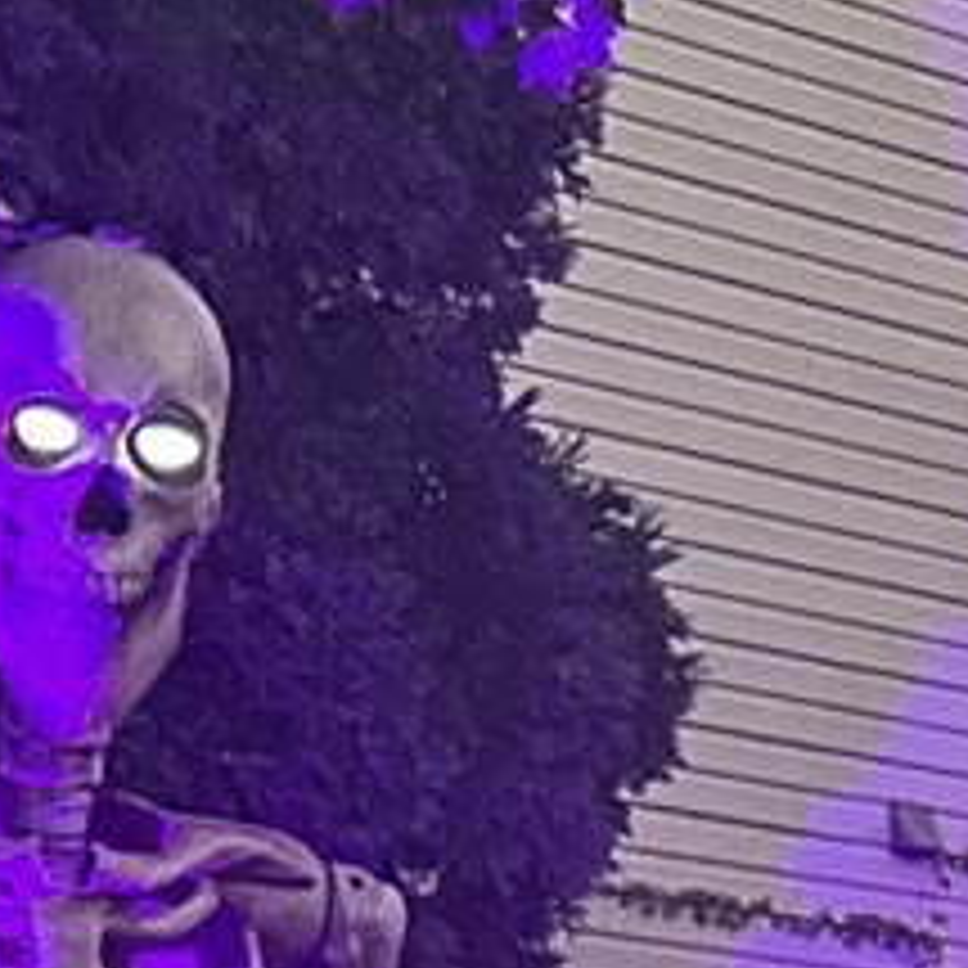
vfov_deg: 11.1
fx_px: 4682
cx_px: 941
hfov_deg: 11.7
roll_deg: +0.4
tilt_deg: +1.8
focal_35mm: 148
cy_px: 1700
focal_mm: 6.86
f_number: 1.78
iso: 2000
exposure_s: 1/16
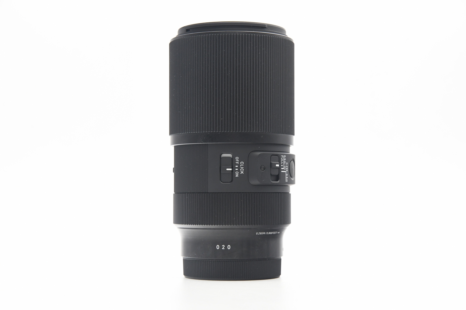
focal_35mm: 78
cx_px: 233
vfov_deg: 17.5
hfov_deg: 26.0
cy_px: 155
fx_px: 1010
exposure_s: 1/100
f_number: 7.1
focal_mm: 52
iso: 1000
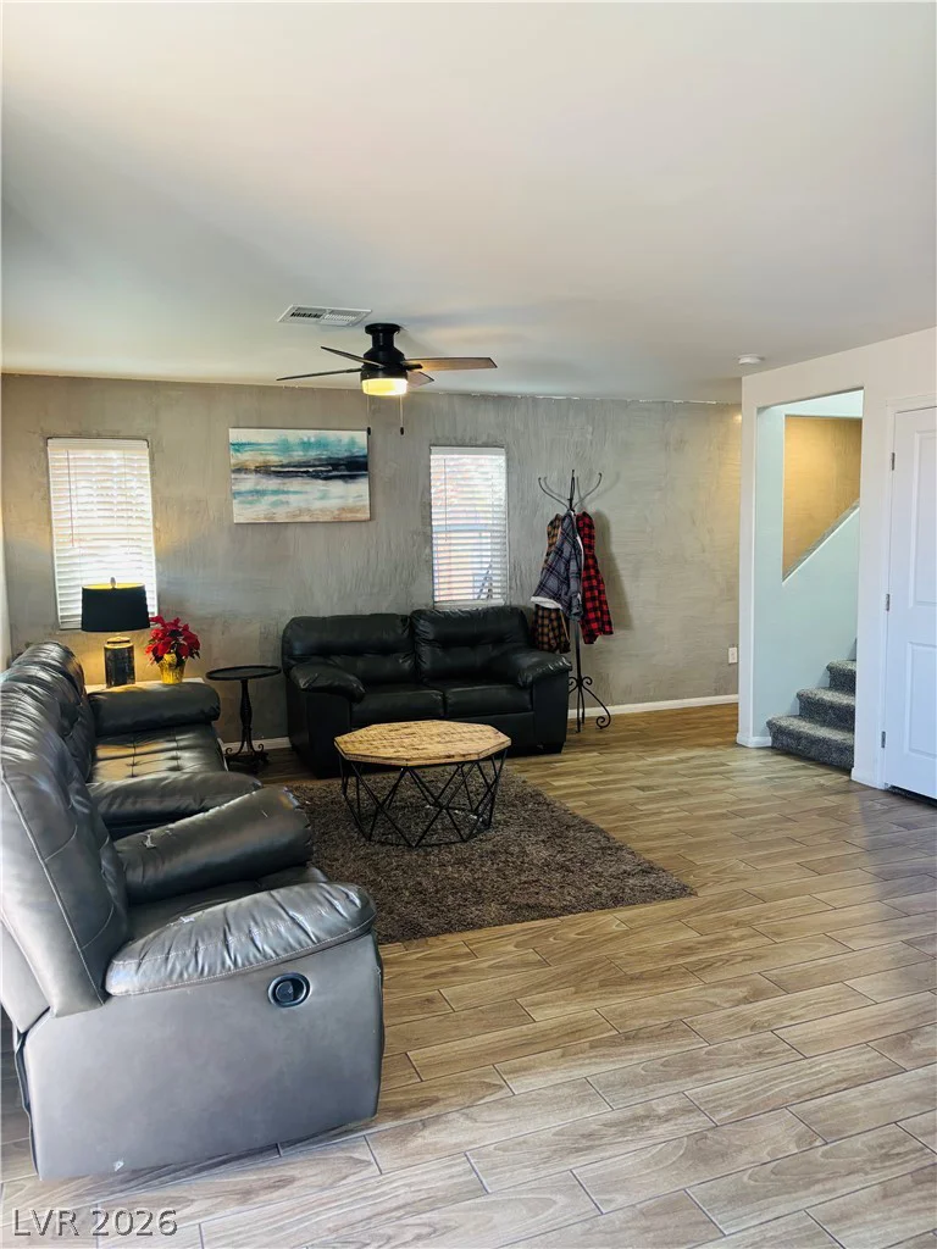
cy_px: 624
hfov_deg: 53.1
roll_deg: +0.4
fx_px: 938
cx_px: 468
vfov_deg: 67.3
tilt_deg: -4.8
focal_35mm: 26
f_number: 1.6
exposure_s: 1/60
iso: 125
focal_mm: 5.96
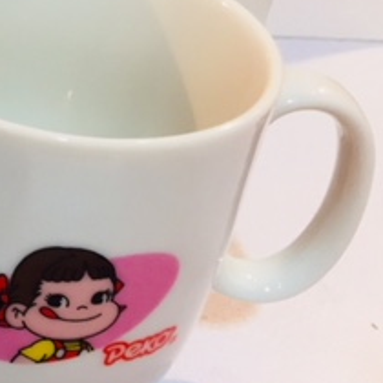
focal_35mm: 78
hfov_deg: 19.4
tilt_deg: -28.5
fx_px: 976
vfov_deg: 21.8
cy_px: 60
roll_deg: -4.3
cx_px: -186
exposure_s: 1/33
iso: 100
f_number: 2.2
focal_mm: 4.15
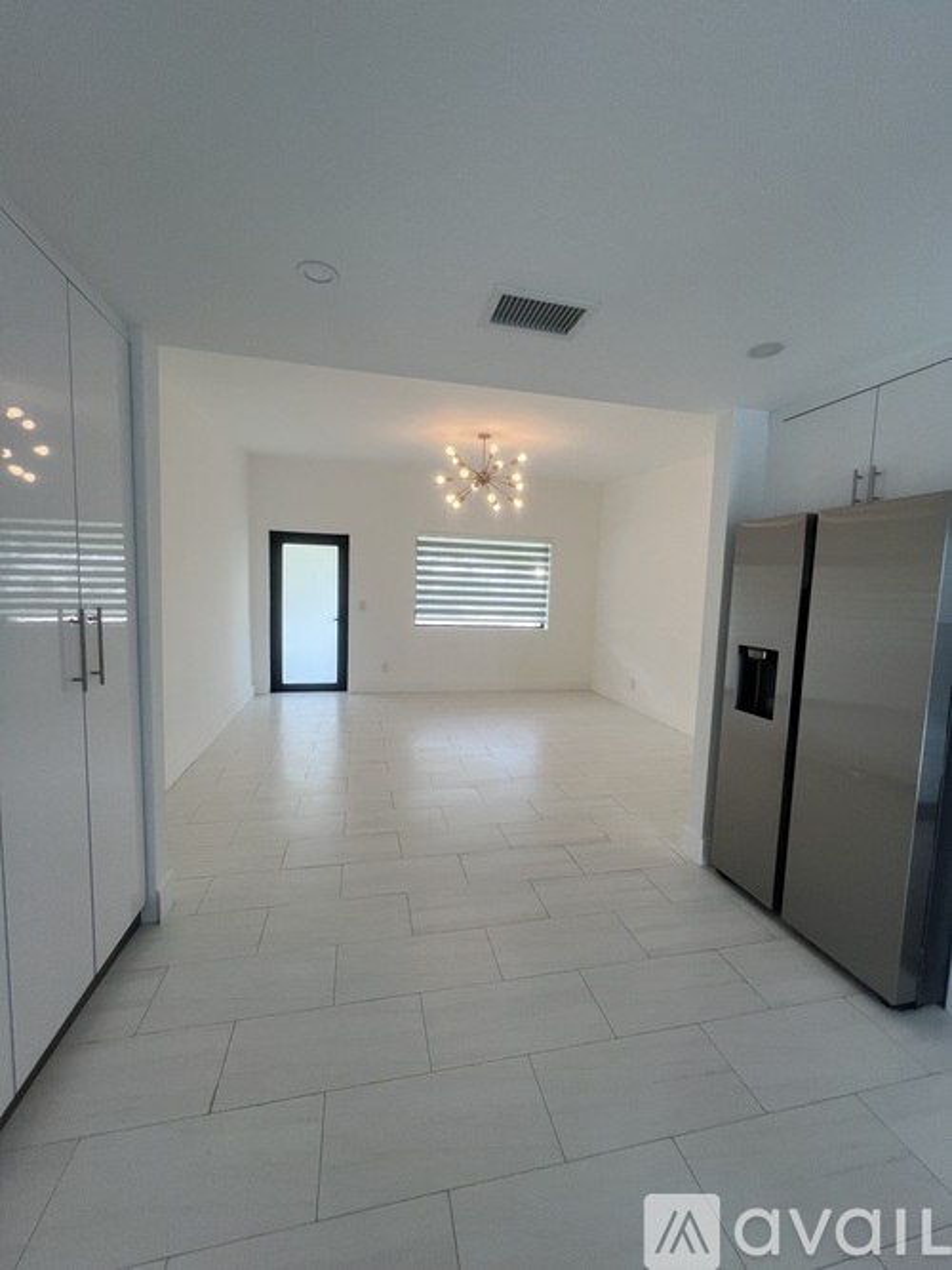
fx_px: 477
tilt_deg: -3.8
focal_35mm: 13
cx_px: 476
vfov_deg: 106.2
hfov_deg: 89.9
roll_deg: -1.9
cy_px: 635
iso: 32
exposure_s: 1/137
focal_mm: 1.57
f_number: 1.8
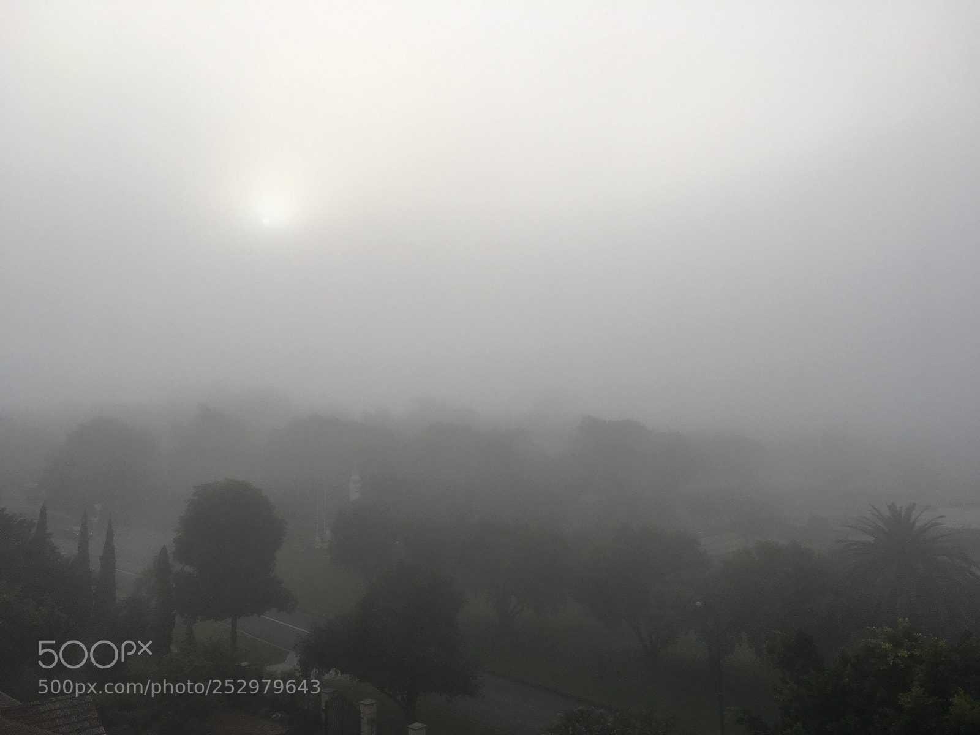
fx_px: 821
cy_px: 368
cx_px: 490
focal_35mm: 29
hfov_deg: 61.7
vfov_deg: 48.2
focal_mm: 4.15
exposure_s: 1/1350
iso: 25
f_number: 2.2
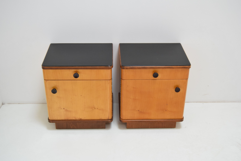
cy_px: 80
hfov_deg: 41.1
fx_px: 322
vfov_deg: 28.1
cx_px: 120
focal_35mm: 48
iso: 1600
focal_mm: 32
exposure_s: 1/30
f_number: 4.5
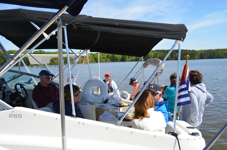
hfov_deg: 62.0
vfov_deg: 43.4
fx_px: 189
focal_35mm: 30
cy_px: 75
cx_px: 114
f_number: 9
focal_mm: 20
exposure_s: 1/320
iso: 100
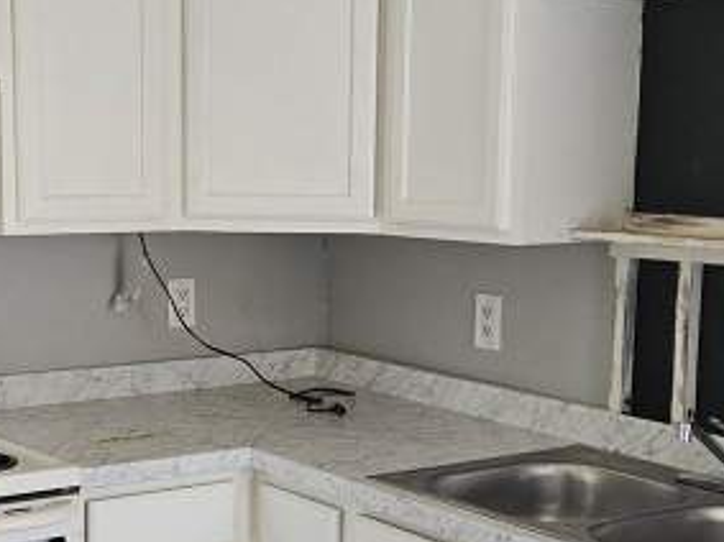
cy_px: 350
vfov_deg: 22.5
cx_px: 253
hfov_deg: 29.7
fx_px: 1359
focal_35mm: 65
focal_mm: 5.4
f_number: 1.8
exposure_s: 1/207
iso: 250
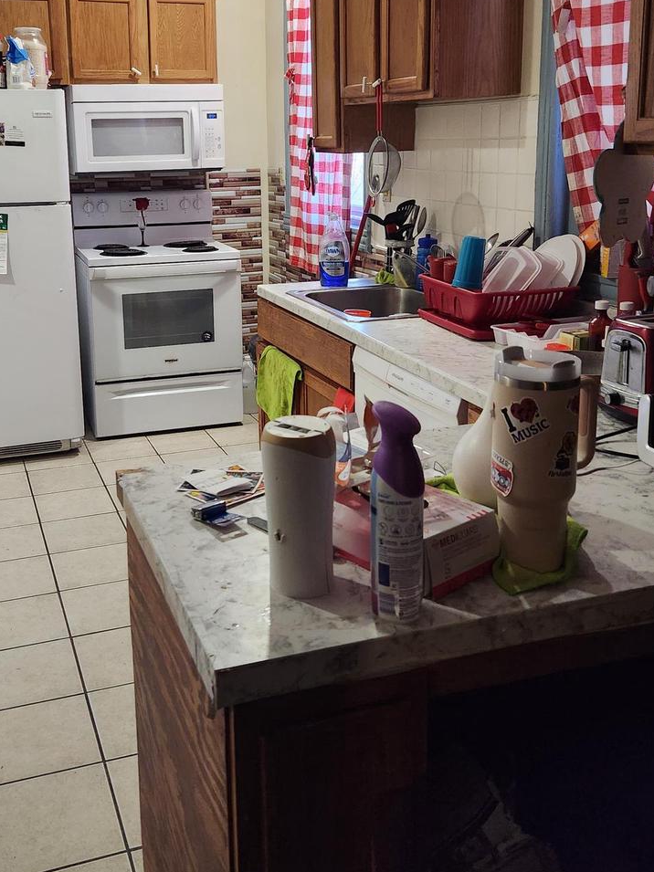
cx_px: 258
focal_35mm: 37
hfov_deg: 38.5
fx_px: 932
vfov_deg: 49.6
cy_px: 323
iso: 500
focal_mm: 5.4
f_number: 1.8
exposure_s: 1/120
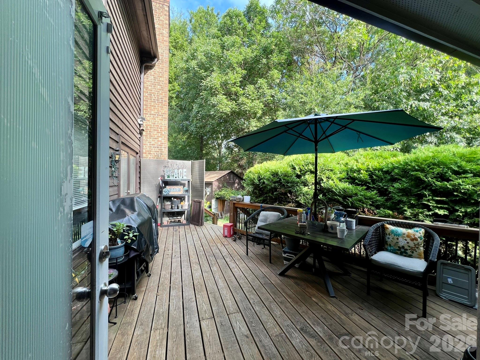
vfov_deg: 89.9
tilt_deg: -1.5
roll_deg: -0.8
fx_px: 180
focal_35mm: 13
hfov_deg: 106.2
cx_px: 240
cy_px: 180
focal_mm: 1.57
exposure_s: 1/99
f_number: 1.8
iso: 32
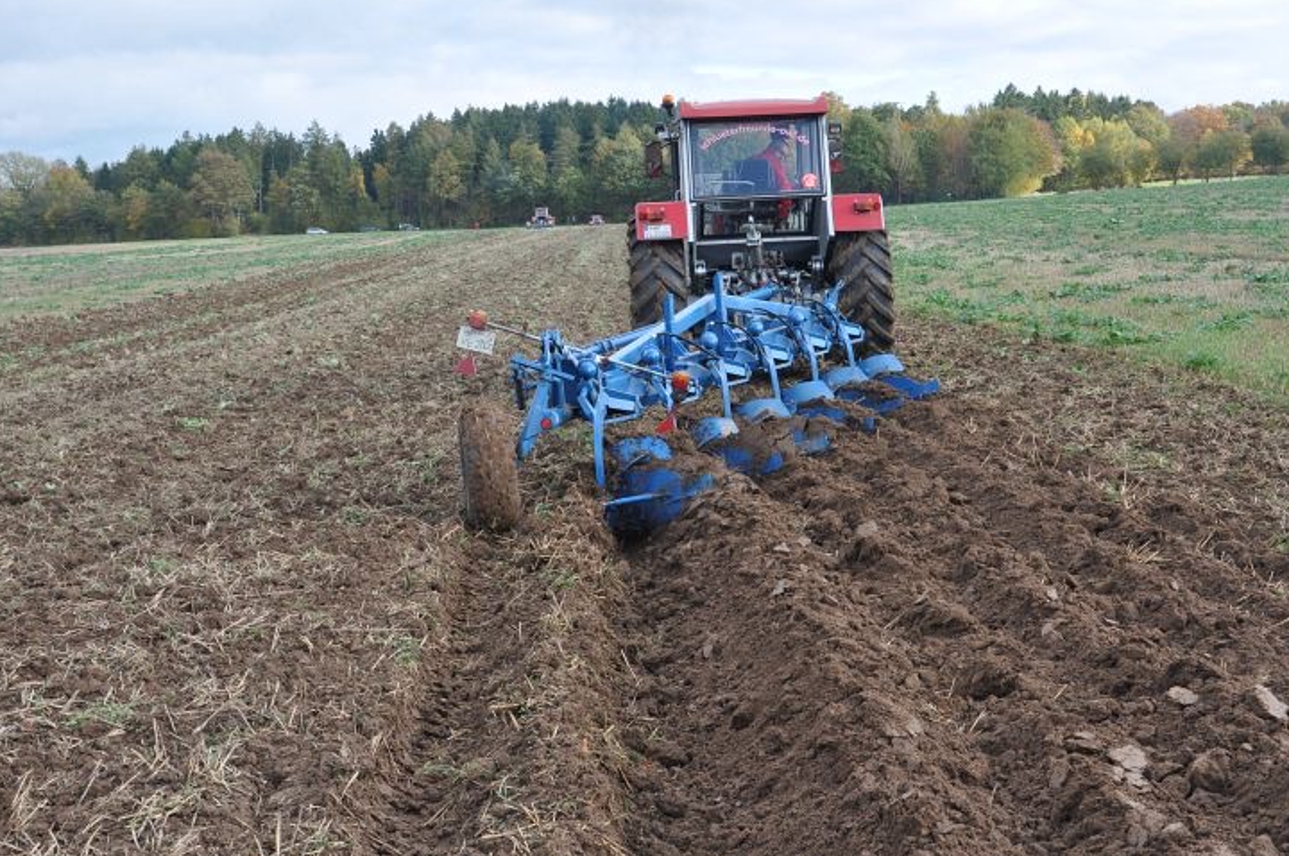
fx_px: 1788
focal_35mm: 50
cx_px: 709
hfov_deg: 39.6
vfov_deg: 26.9
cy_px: 406
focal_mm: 30
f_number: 11
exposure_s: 1/125
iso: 200
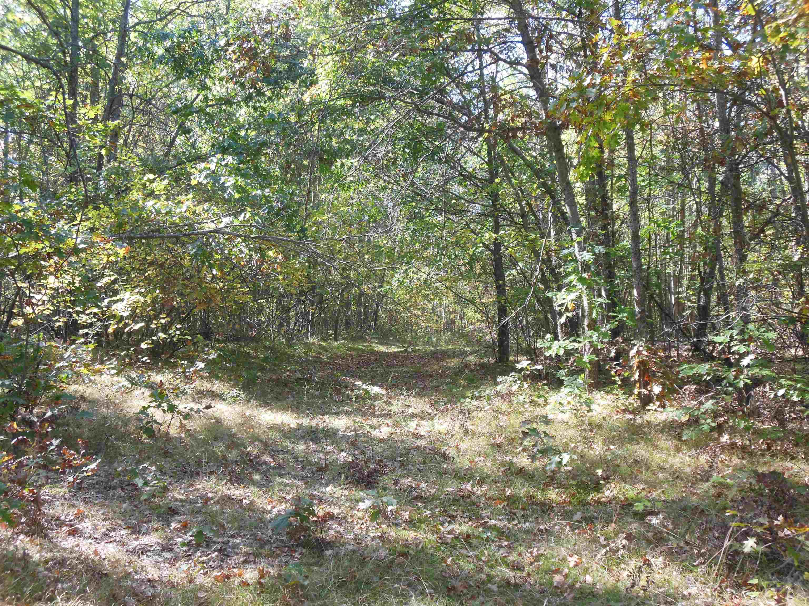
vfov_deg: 37.7
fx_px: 888
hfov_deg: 49.0
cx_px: 404
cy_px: 303
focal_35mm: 38
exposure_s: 1/80
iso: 125
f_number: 3.6
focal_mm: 6.8
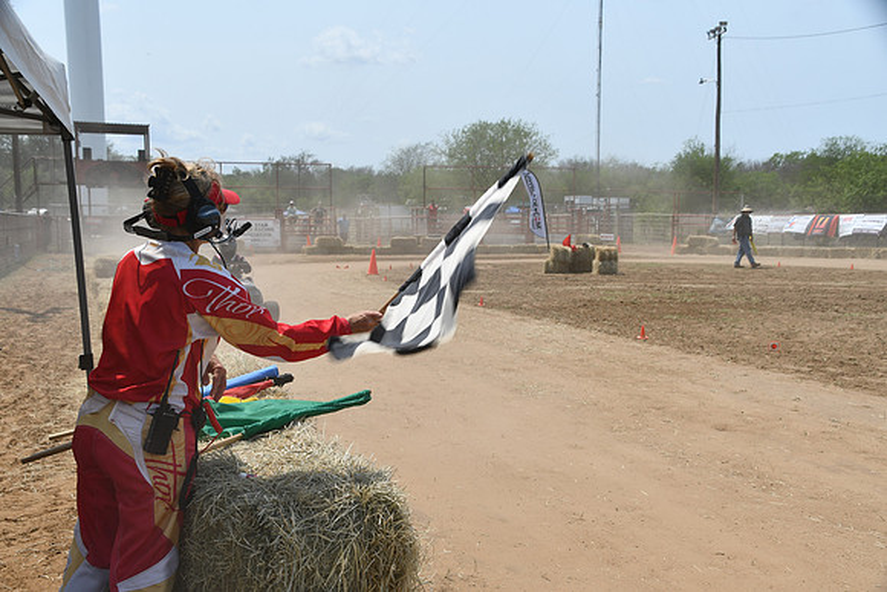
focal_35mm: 46
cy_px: 296
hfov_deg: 42.7
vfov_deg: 29.3
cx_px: 444
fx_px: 1134
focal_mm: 31
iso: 100
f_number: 9
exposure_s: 1/400
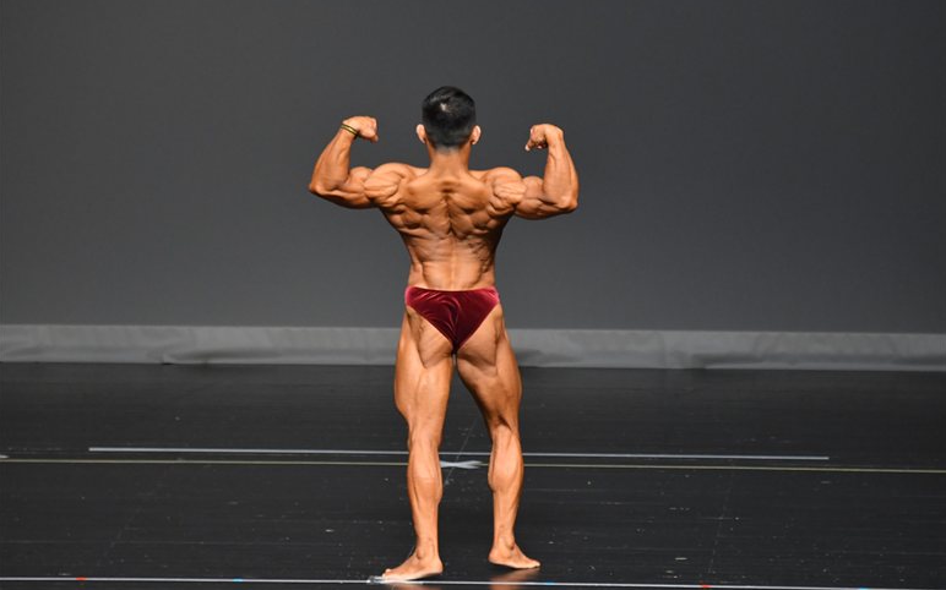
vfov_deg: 3.7
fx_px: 9098
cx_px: 472
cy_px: 304
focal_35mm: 353
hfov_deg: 6.0
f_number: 5.6
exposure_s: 1/400
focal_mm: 230
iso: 2500
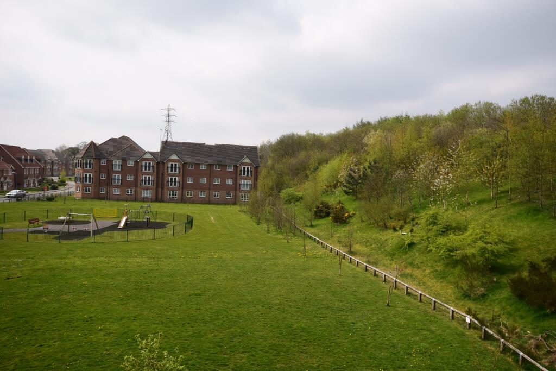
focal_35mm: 30
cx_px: 278
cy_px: 186
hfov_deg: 61.9
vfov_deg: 43.6
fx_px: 463
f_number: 11
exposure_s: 1/500
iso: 400
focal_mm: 20
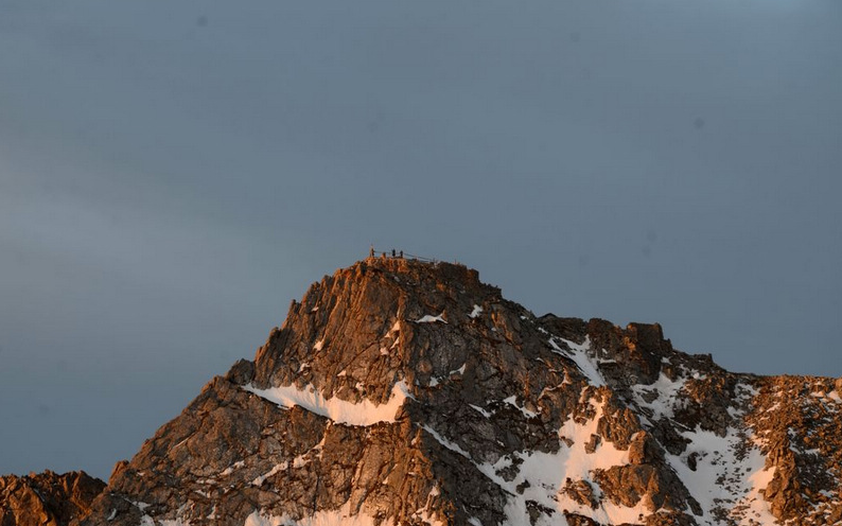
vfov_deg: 8.1
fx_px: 3706
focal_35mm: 162
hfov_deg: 13.0
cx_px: 420
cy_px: 255
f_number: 10
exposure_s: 1/20
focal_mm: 105
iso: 100
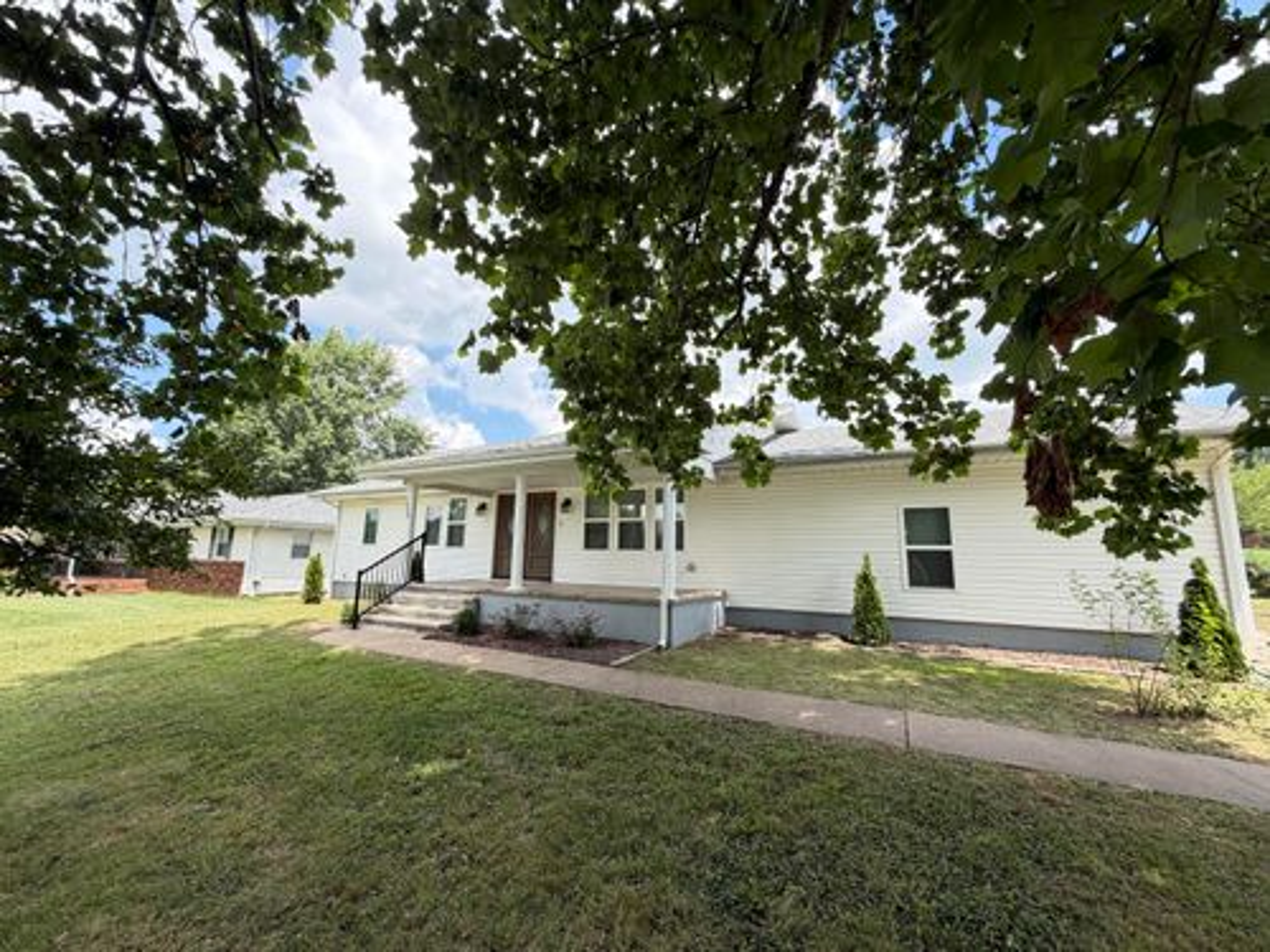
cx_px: 635
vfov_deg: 85.7
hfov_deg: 102.1
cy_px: 476
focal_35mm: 14
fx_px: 514
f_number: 2.2
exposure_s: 1/502
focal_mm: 2.22
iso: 50
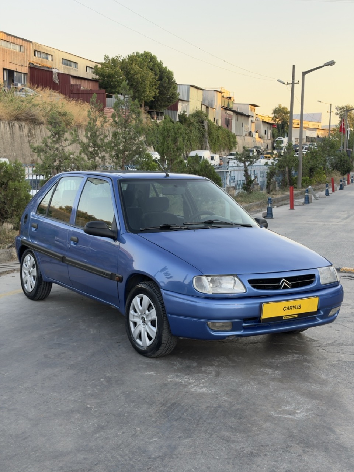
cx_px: 177
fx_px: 654
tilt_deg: -7.6
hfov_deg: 30.3
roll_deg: -1.4
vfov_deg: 39.7
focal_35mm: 48
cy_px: 236
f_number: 1.78
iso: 80
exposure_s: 1/427
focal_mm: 6.76
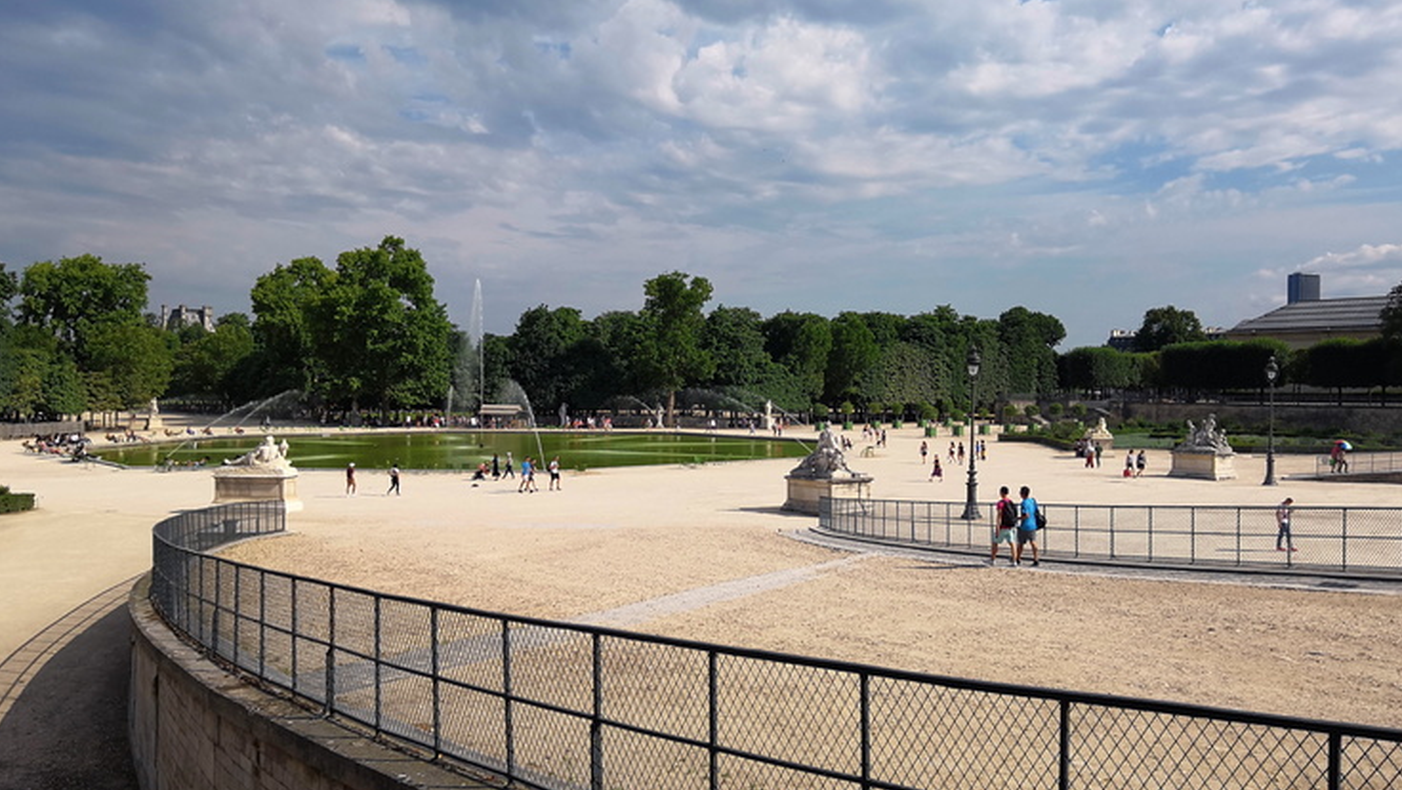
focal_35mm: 32
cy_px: 399
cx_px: 732
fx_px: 1190
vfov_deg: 36.7
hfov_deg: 61.0
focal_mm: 3.95
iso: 50
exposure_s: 1/1862
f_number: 1.8
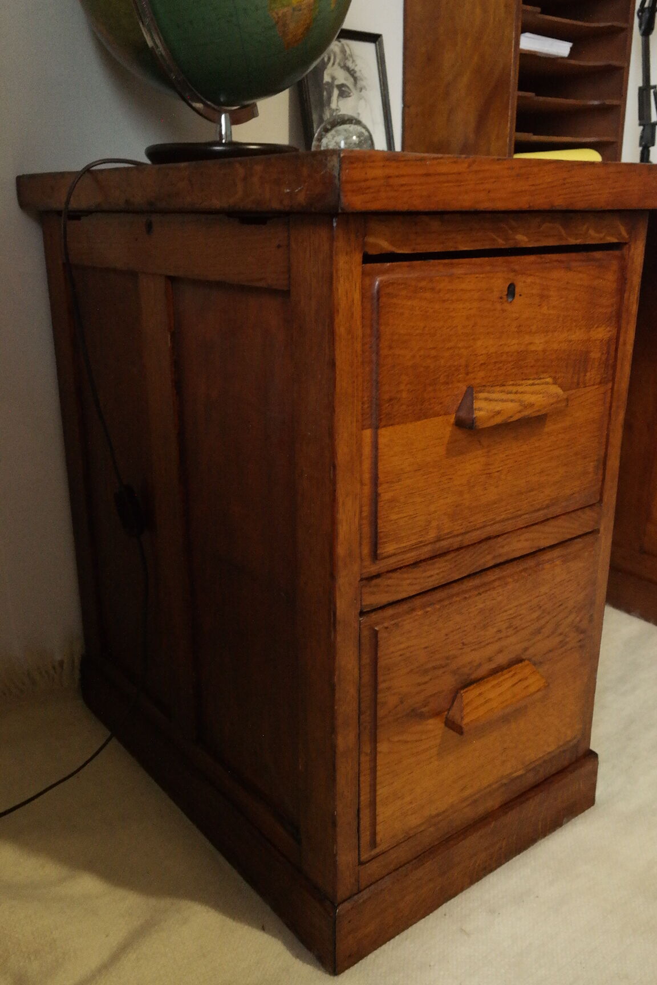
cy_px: 492
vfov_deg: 57.2
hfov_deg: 40.0
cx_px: 328
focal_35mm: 33
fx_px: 903
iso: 3200
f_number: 5.6
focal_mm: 22
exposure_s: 1/30
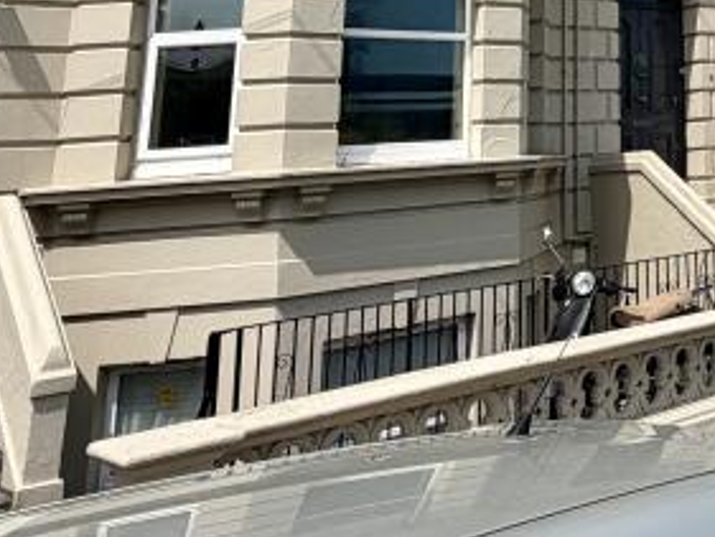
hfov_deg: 31.3
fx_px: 1054
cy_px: -112
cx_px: 863
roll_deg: +4.3
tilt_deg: +14.0
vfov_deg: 25.6
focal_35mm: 51
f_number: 2.2
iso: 20
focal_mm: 2.22
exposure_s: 1/970
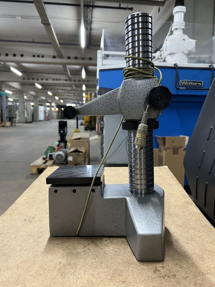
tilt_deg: -7.0
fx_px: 215
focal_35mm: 26
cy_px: 144
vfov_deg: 67.3
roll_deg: -1.4
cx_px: 108
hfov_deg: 53.1
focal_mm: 5.7
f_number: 1.5
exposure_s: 1/50
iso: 125
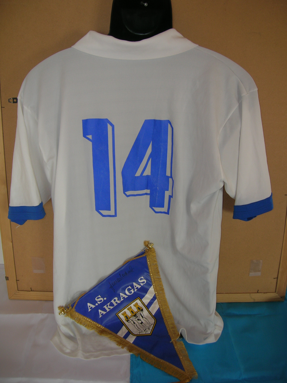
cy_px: 192
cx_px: 144
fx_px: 376
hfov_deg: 41.8
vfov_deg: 54.0
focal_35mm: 34
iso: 50
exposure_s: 1/30
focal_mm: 5.7
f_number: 2.9
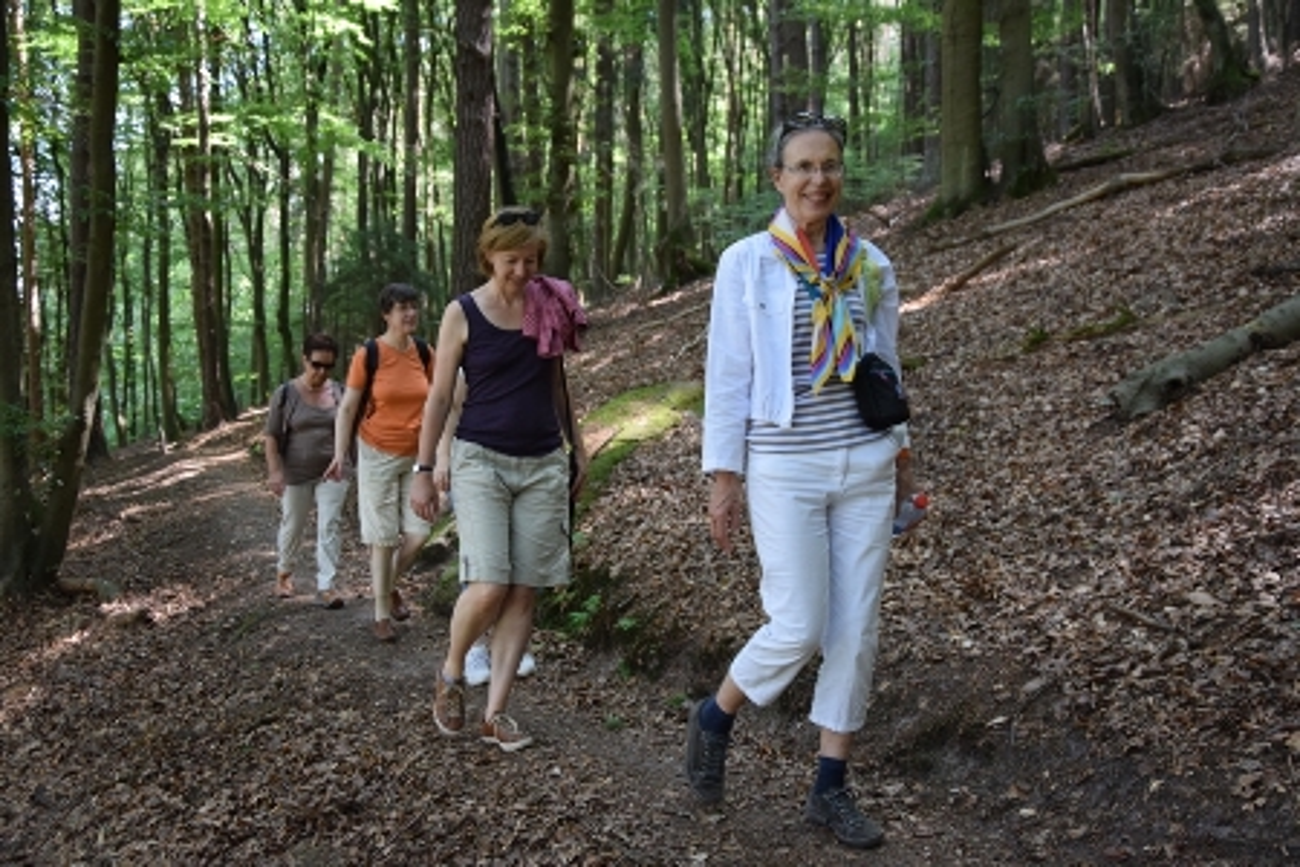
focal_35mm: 38
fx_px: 1354
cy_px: 434
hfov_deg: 51.3
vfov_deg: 35.5
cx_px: 650
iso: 1600
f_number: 4
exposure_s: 1/160
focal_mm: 25
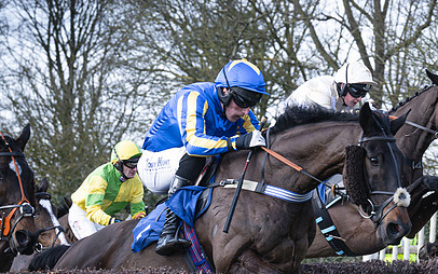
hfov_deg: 11.7
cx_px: 350
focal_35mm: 178
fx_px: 2125
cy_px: 197
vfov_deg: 7.4
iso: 400
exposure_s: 1/1000
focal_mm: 70
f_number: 4
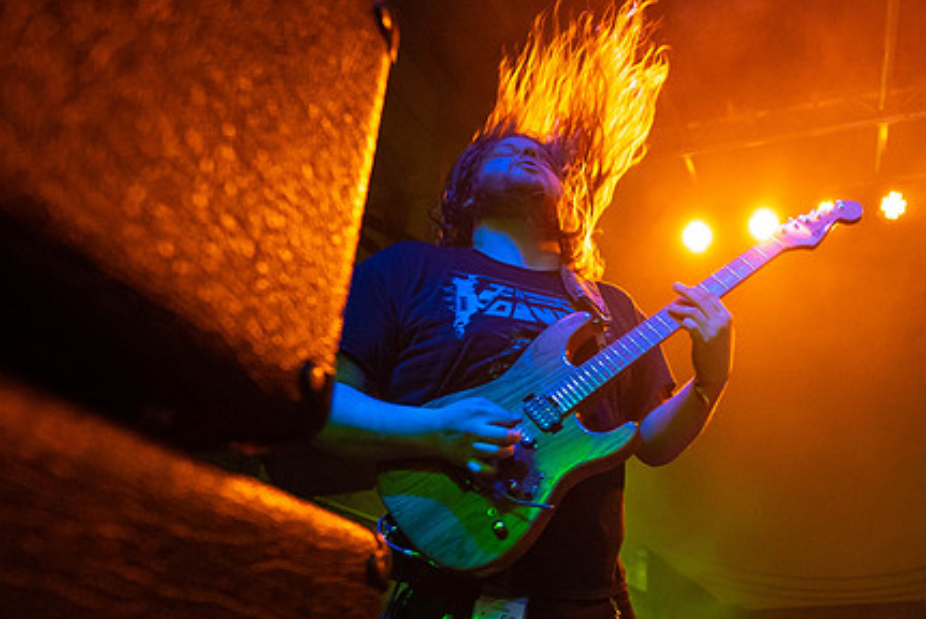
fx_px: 643
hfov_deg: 64.9
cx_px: 744
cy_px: 474
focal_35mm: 25
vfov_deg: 49.1
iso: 3200
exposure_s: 1/200
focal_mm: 14
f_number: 2.8
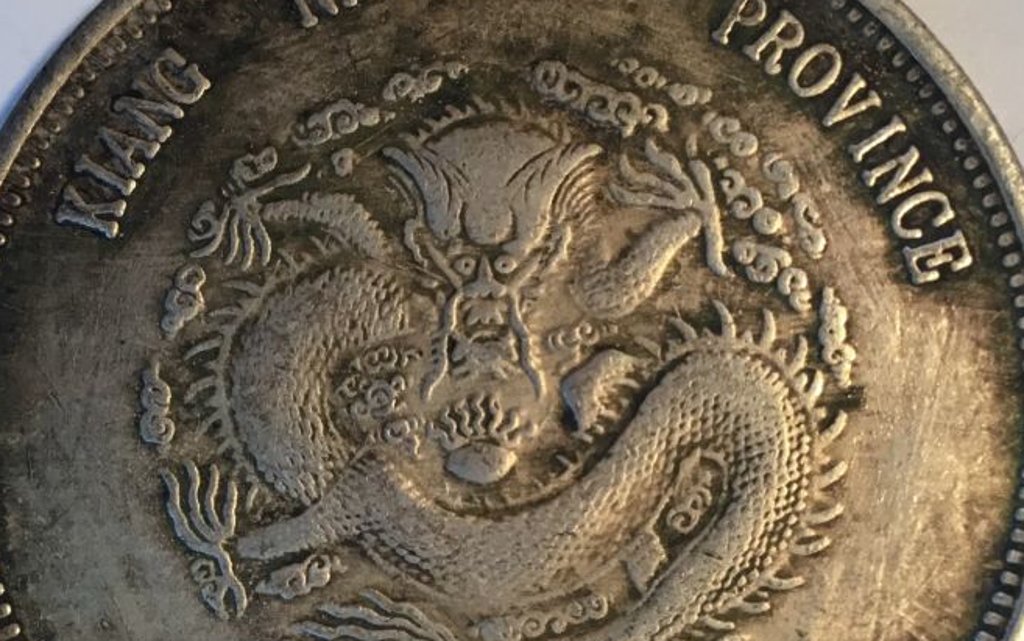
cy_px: 421
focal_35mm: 50
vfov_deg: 25.7
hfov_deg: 40.3
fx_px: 1396
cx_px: 489
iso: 64
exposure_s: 1/30
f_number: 2.4
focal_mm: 3.3
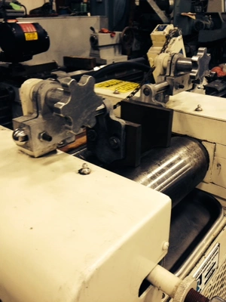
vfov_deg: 52.6
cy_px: 151
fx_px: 305
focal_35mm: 35
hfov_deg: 40.7
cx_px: 113
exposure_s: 1/20
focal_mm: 4.28
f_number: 2.4
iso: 64
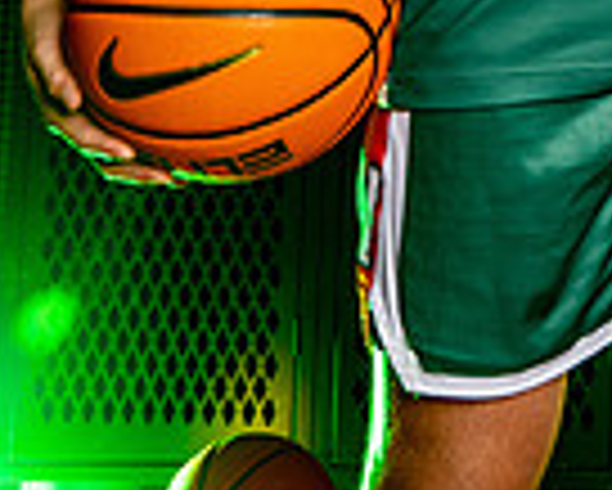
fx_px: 2030
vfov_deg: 12.2
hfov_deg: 16.7
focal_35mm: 112
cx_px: 662
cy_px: -503
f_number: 5
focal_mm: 36
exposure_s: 1/200
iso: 200
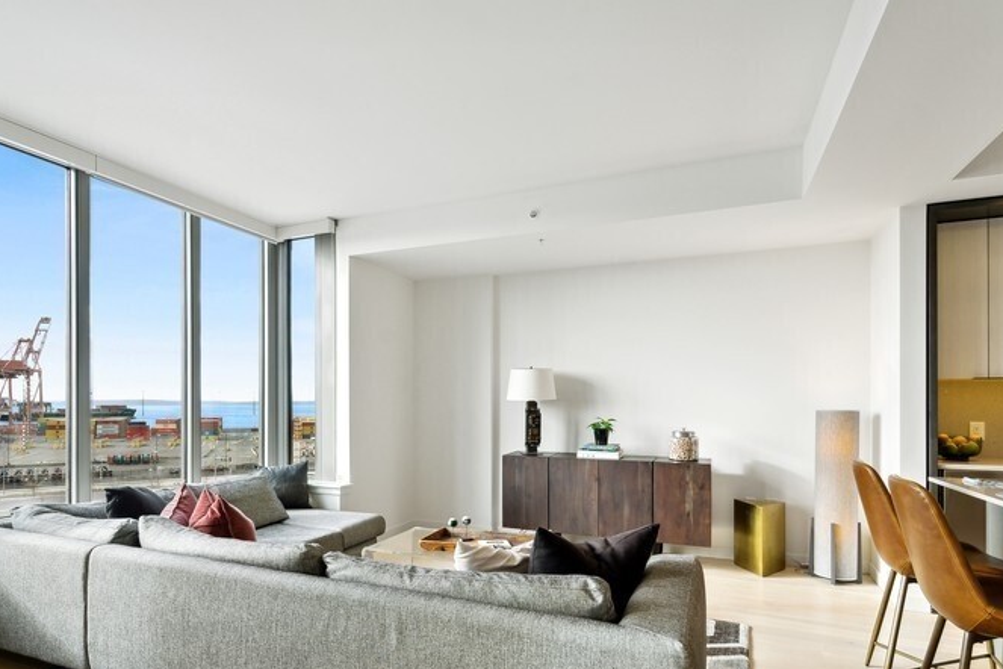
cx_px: 454
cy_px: 418
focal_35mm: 19
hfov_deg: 86.7
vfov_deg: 63.6
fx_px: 529
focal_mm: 14
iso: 200
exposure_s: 1/160
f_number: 8
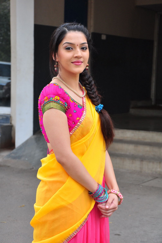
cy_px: 122
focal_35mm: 87
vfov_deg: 23.4
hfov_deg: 15.7
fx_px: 589
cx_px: 81
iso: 640
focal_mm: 58
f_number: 6.3
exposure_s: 1/125
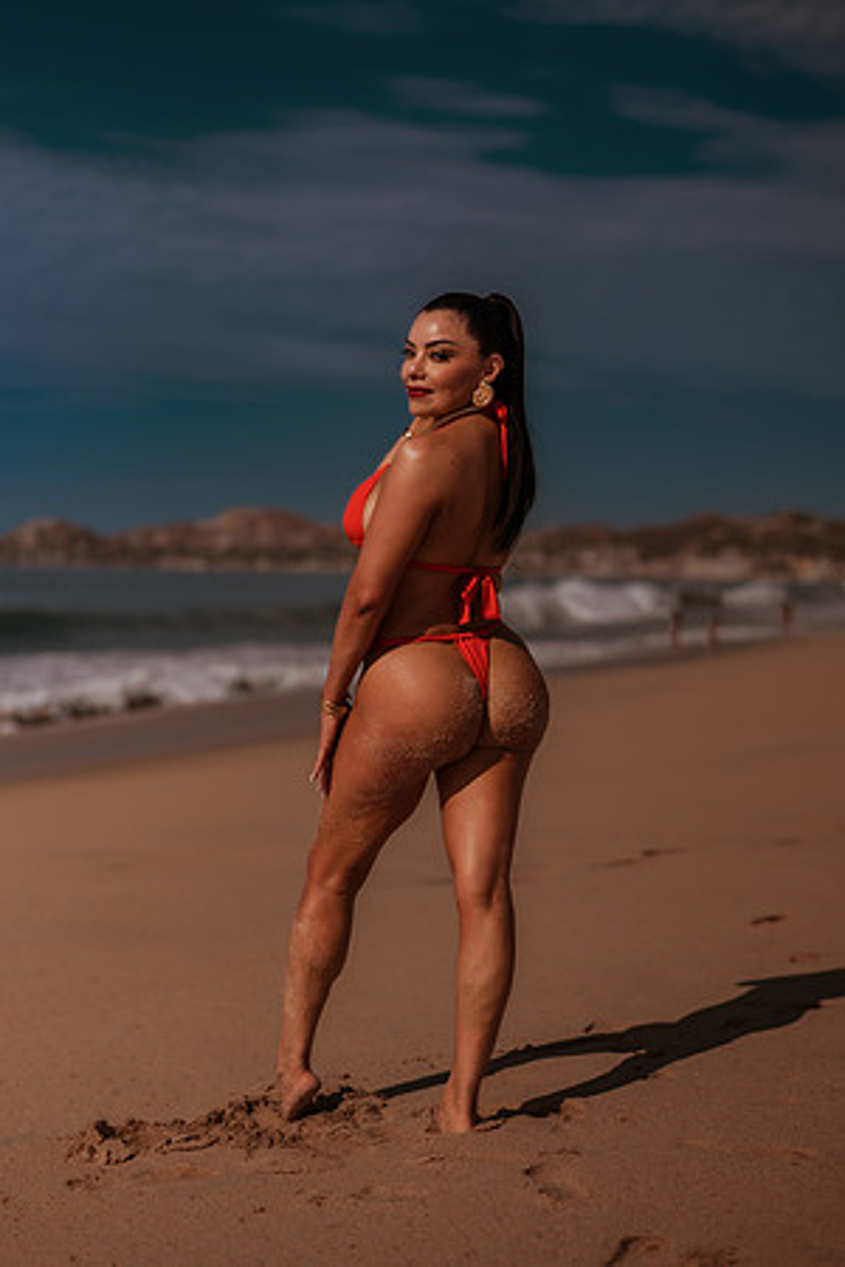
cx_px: 422
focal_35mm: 58
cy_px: 634
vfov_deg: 34.5
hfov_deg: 23.4
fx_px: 2042
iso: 50
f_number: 2.2
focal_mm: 58
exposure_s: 1/8000
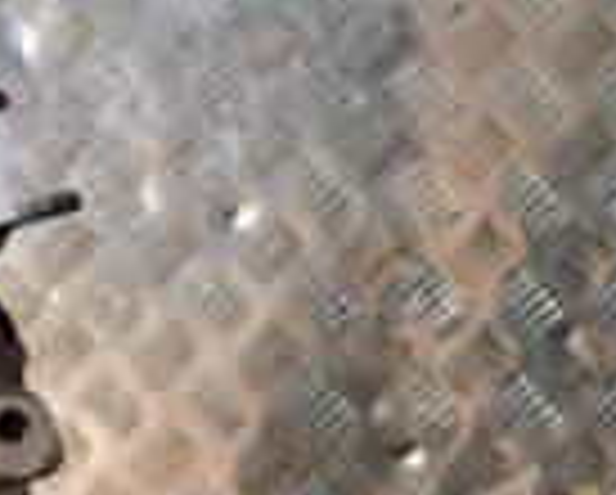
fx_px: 2702
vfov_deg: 10.3
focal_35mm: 148
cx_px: -283
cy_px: 536
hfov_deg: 12.4
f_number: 4
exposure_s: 1/30
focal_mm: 24
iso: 400
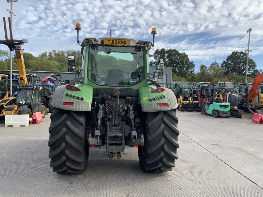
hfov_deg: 61.7
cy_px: 98
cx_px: 132
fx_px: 220
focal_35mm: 29
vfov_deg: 48.2
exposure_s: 1/962
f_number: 1.8
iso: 16
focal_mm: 3
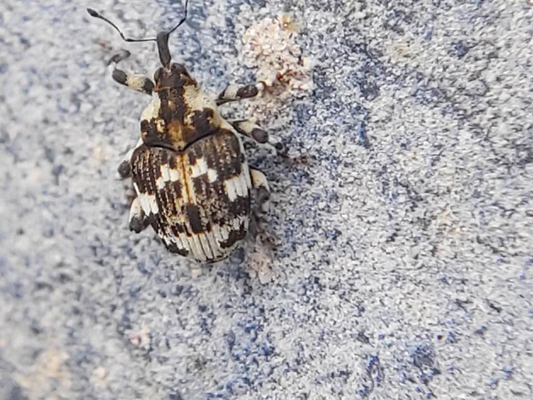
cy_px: 200
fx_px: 400
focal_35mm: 26
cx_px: 266
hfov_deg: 67.3
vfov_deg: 53.1
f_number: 1.7
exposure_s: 1/666
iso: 64
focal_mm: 3.92
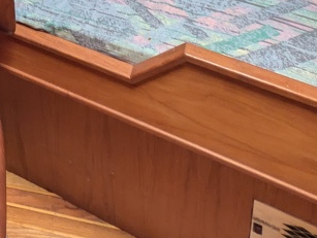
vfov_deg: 15.8
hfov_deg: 30.8
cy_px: -309
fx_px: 513
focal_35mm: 56
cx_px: -28
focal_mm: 2.02
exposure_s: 1/182
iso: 42
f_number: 1.7
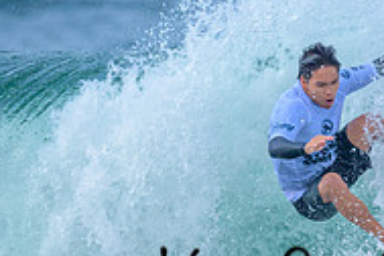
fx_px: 31752
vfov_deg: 0.5
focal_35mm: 2977
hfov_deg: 0.7
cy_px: 203
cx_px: 493
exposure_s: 1/2000
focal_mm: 800
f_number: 6.3
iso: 320
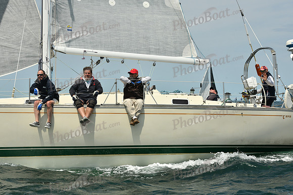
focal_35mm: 70
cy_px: 98
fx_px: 570
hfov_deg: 28.8
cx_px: 146
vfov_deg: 19.5
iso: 320
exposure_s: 1/1000
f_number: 10
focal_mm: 70
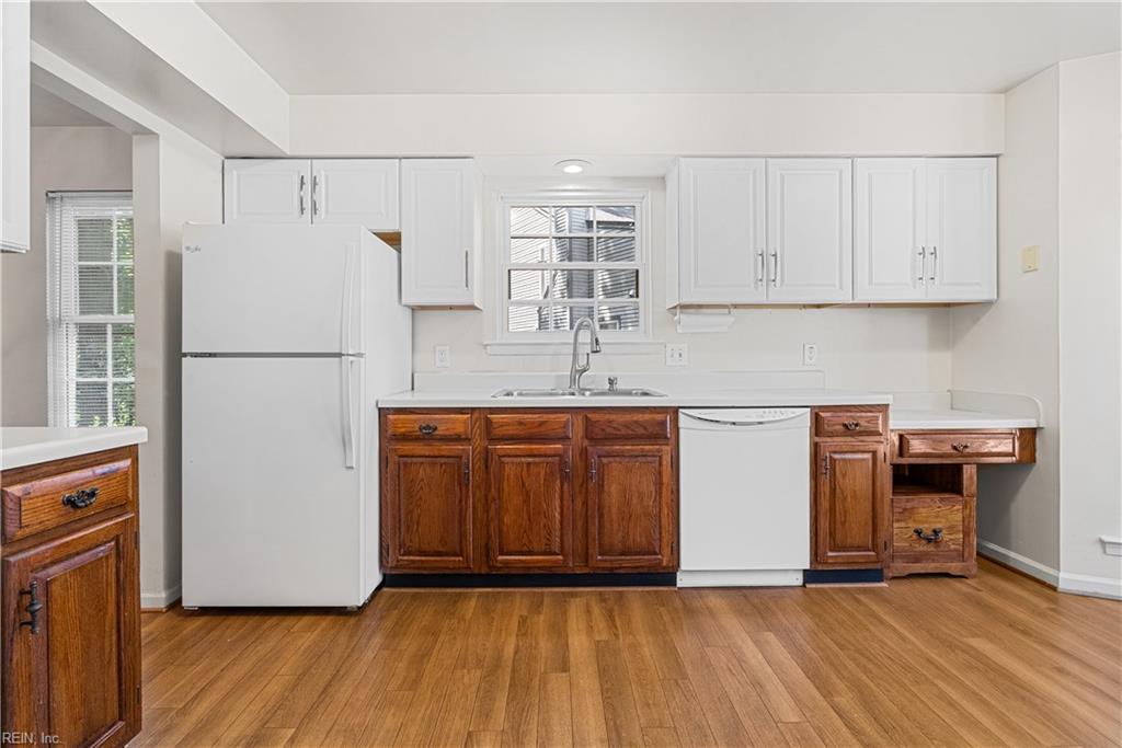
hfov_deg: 96.7
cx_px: 561
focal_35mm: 16
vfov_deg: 73.8
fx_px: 499
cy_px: 374
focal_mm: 16
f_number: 8
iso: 800
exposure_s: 1/6
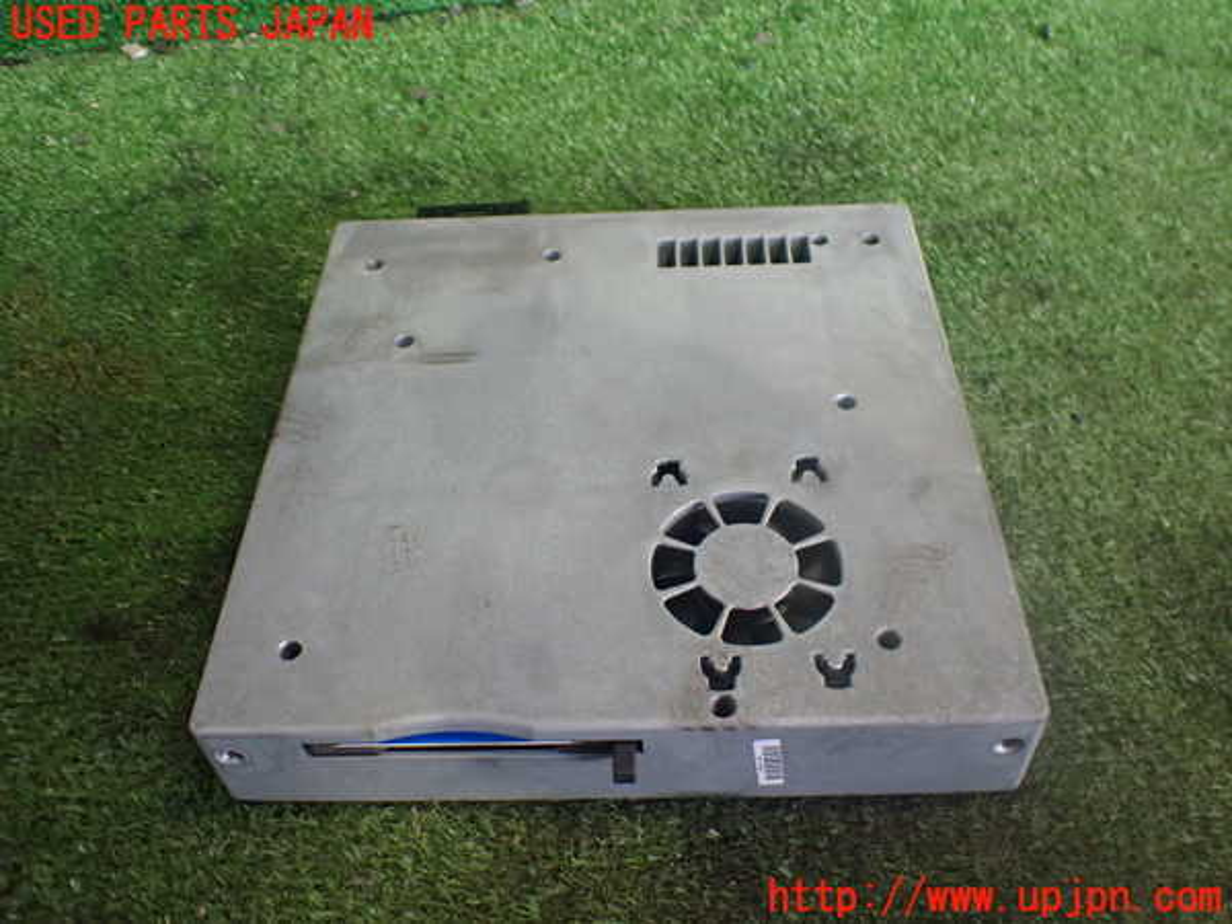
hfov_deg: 60.0
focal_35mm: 30
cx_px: 616
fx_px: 1068
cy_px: 462
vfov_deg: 46.8
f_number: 2.3
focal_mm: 5.4
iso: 640
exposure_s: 1/125
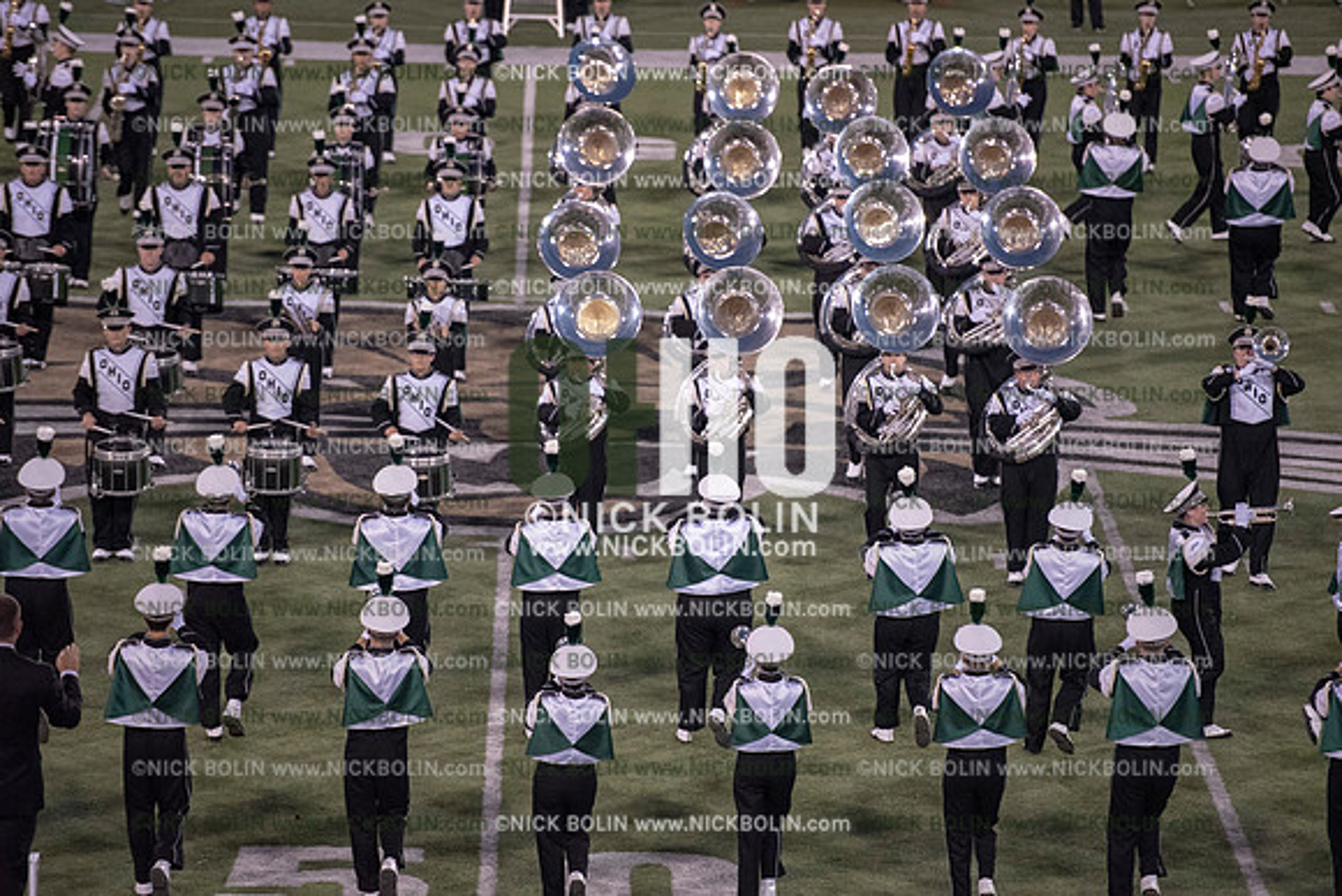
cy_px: 448
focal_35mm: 200
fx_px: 7457
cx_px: 671
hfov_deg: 10.3
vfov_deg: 6.9
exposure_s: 1/1250
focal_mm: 200
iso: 5000
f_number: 3.2
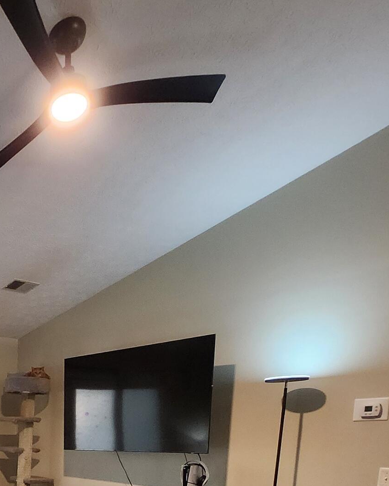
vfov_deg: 41.6
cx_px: -51
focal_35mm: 36
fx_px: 518
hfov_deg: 34.7
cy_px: 516
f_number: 2.2
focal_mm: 1.74
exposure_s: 1/30
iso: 500
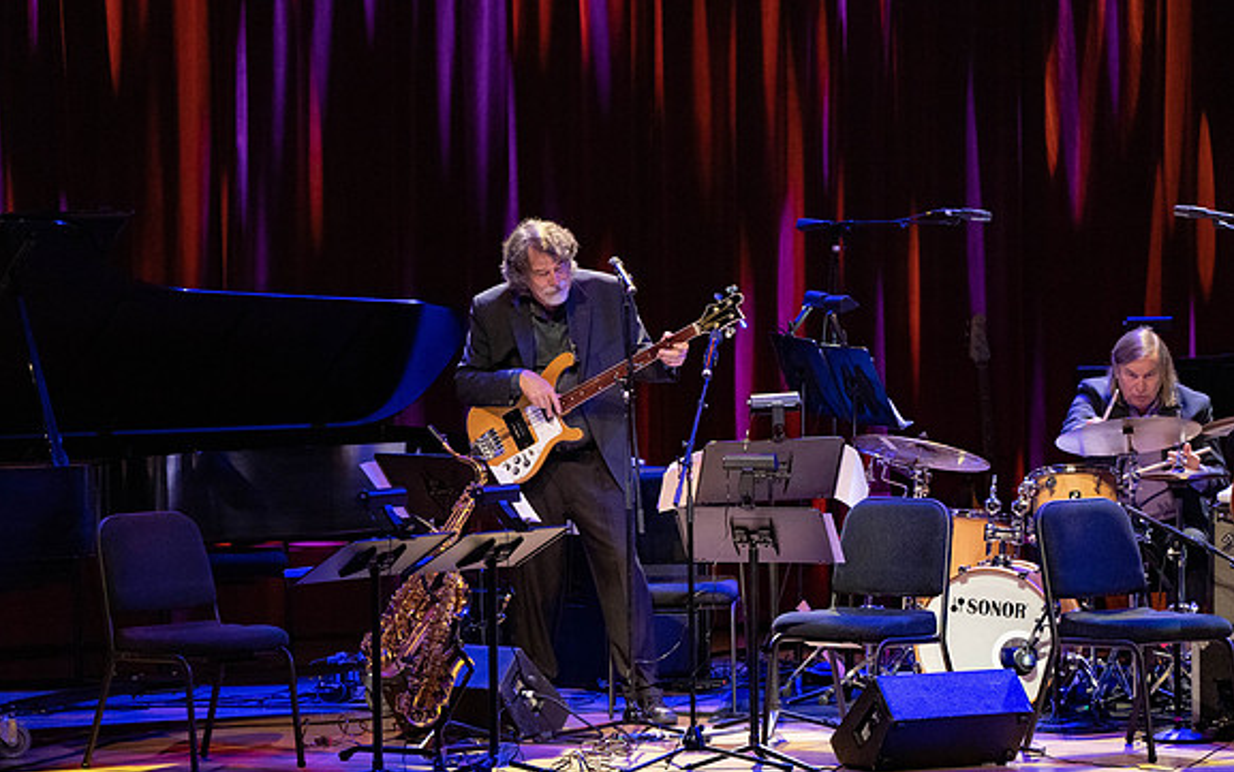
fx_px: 9722
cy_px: 407
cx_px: 618
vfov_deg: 4.5
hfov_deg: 7.3
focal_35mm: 289
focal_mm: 282
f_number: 6.3
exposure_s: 1/250
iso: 8000
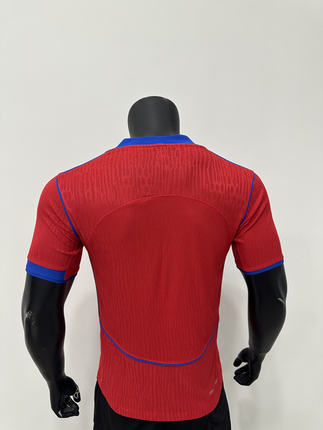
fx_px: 299
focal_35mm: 24
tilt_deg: -5.0
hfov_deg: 56.8
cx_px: 162
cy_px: 215
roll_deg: +0.0
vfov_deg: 71.6
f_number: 1.78
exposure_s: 1/100
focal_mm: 6.86
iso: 160
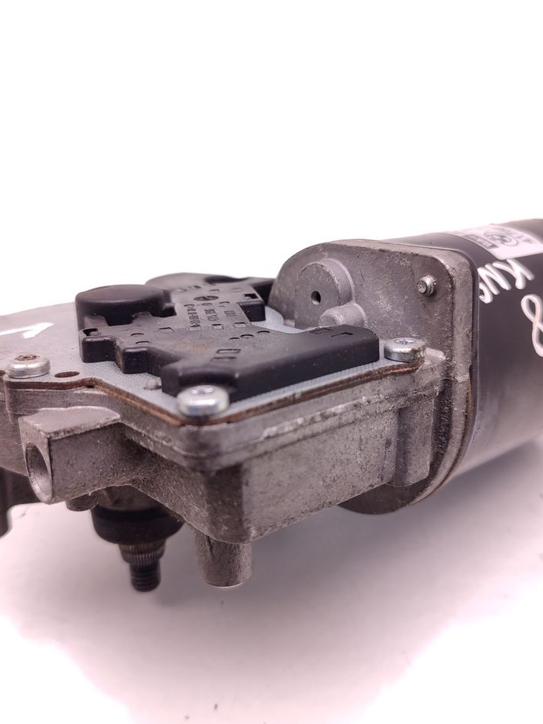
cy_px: 372
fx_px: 690
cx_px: 289
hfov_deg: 42.9
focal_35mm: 33
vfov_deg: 55.4
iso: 64
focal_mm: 5.89
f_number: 1.89
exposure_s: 1/60
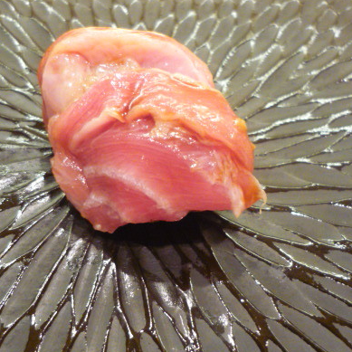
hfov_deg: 35.3
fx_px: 552
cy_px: 190
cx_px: 146
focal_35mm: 48
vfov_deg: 35.3
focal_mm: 5.5
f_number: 2.8
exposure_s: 1/10
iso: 400
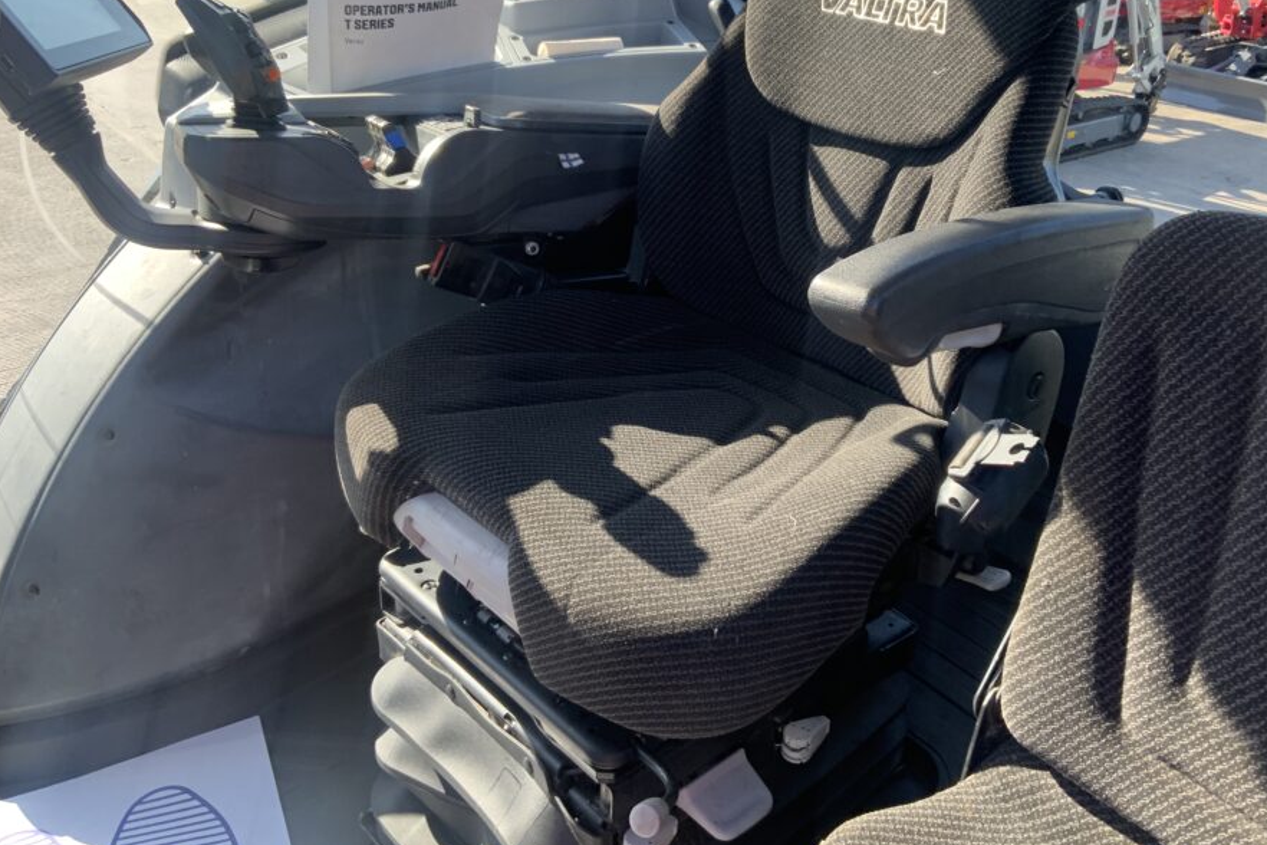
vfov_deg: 37.6
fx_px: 1232
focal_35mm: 35
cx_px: 730
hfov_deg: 54.2
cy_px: 313
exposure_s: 1/135
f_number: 1.8
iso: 16
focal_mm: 3
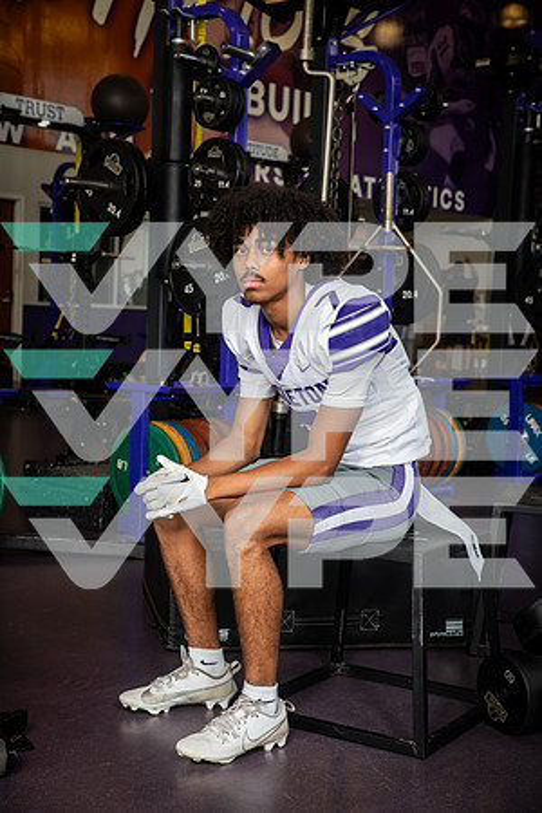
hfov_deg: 23.4
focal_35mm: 58
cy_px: 406
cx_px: 271
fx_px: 1310
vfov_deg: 34.5
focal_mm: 58
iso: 800
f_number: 7.1
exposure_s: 1/250
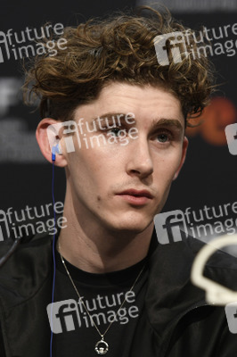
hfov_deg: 8.3
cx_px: 118
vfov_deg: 12.5
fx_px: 1632
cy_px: 178
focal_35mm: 165
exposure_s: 1/200
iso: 1000
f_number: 3.5
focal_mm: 165
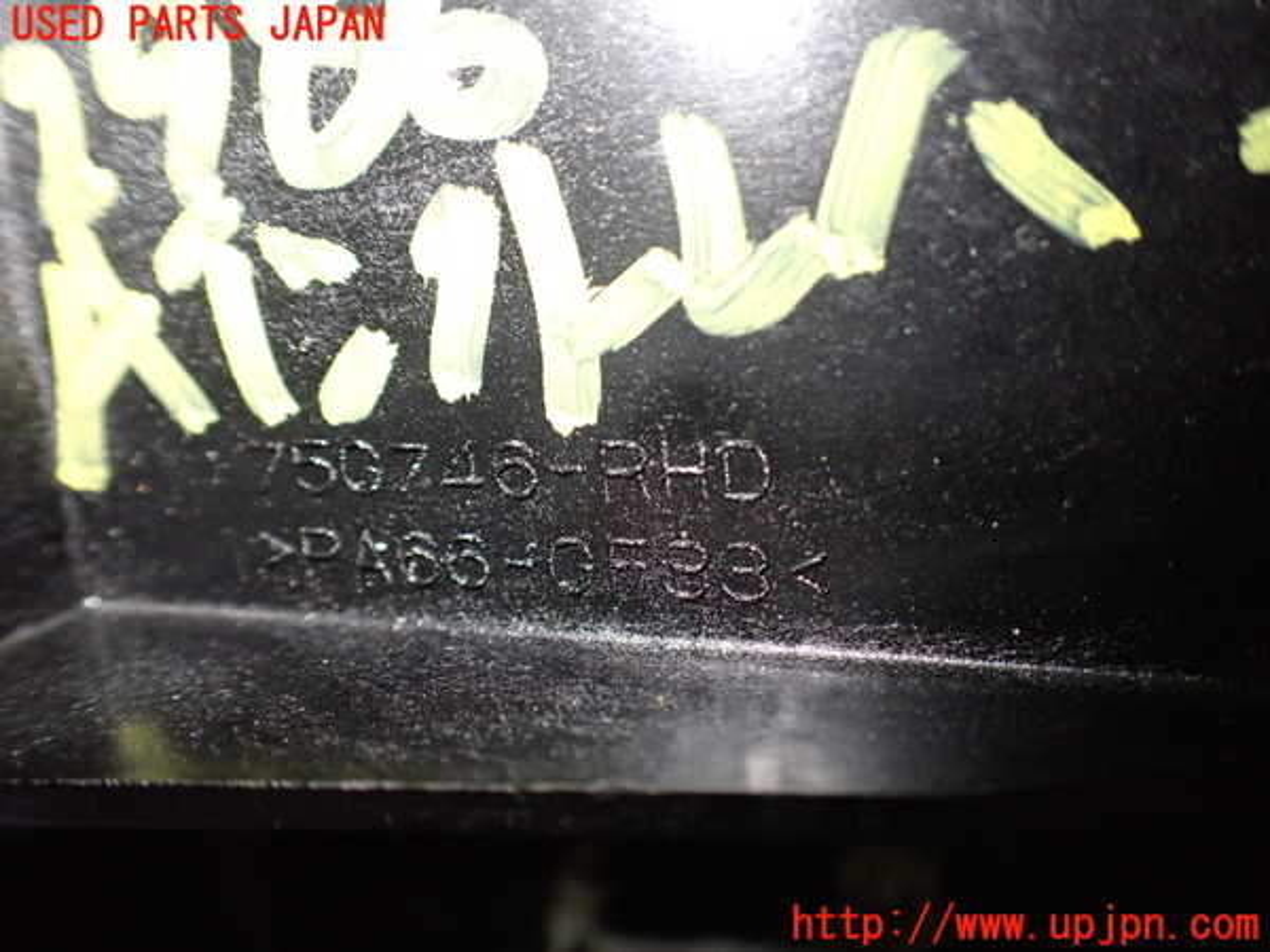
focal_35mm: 30
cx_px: 635
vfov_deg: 46.8
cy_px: 476
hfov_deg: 60.0
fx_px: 1101
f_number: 2.3
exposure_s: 1/125
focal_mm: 5.4
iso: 800
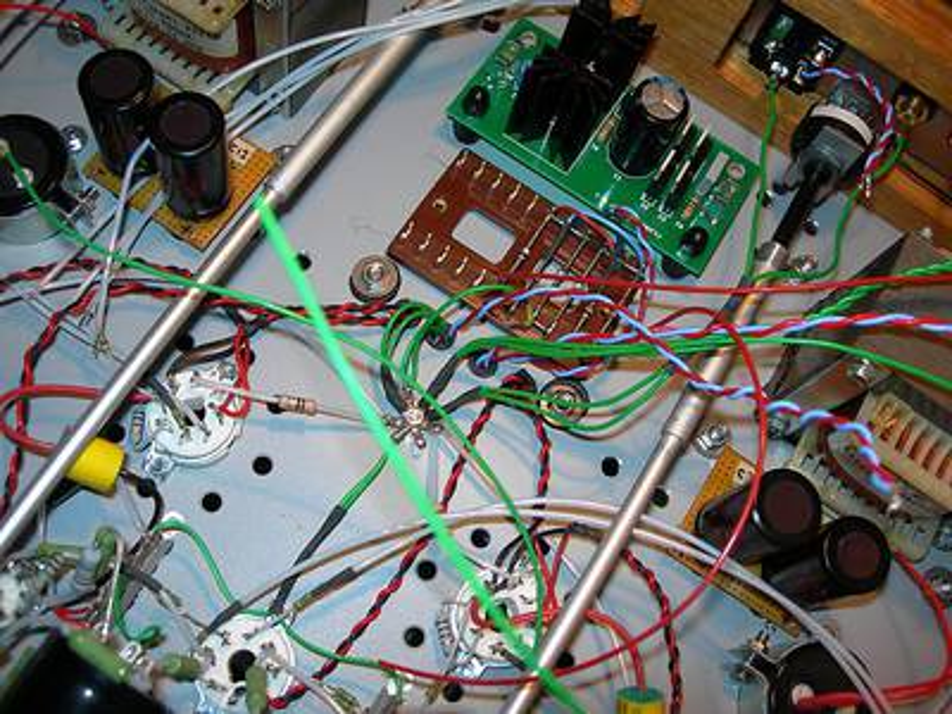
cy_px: 357
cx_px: 476
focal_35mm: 38
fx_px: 1045
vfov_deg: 37.7
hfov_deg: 49.0
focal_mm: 7.8
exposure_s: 1/60.1
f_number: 2.8
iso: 50
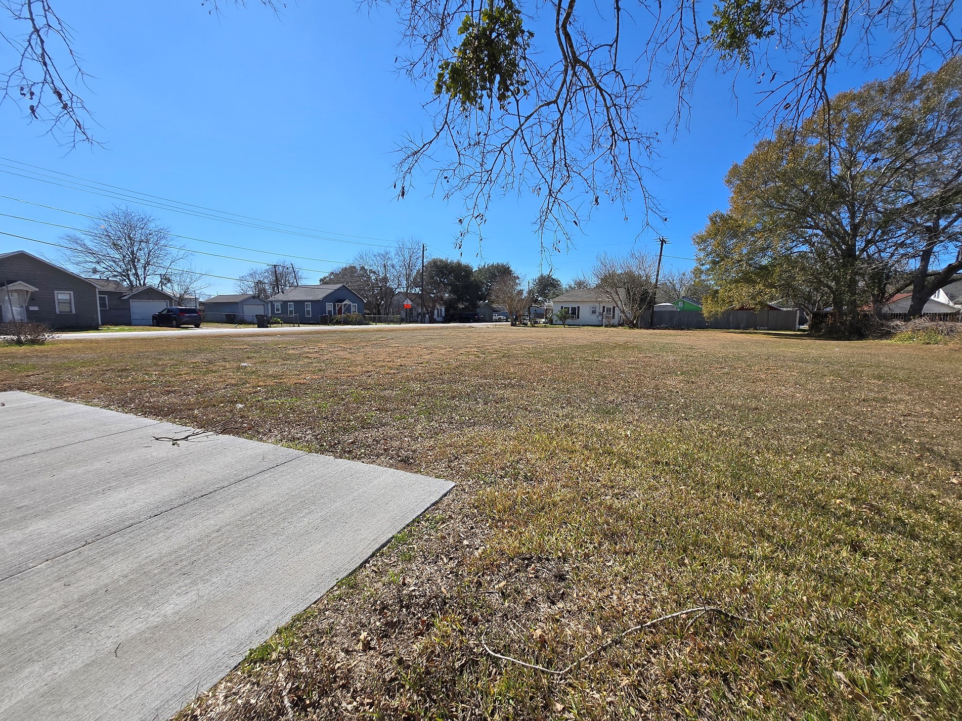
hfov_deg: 102.1
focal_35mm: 14
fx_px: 389
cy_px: 357
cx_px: 489
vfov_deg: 85.7
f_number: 2.2
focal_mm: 1.7
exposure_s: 1/1461
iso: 25
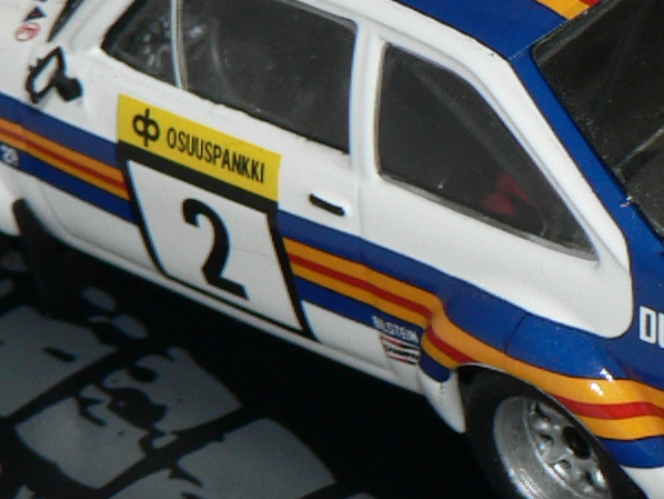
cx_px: 688
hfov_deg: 5.6
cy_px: 182
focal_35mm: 351
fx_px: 6736
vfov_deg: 4.2
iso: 80
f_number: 4
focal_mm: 13.7
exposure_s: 1/60
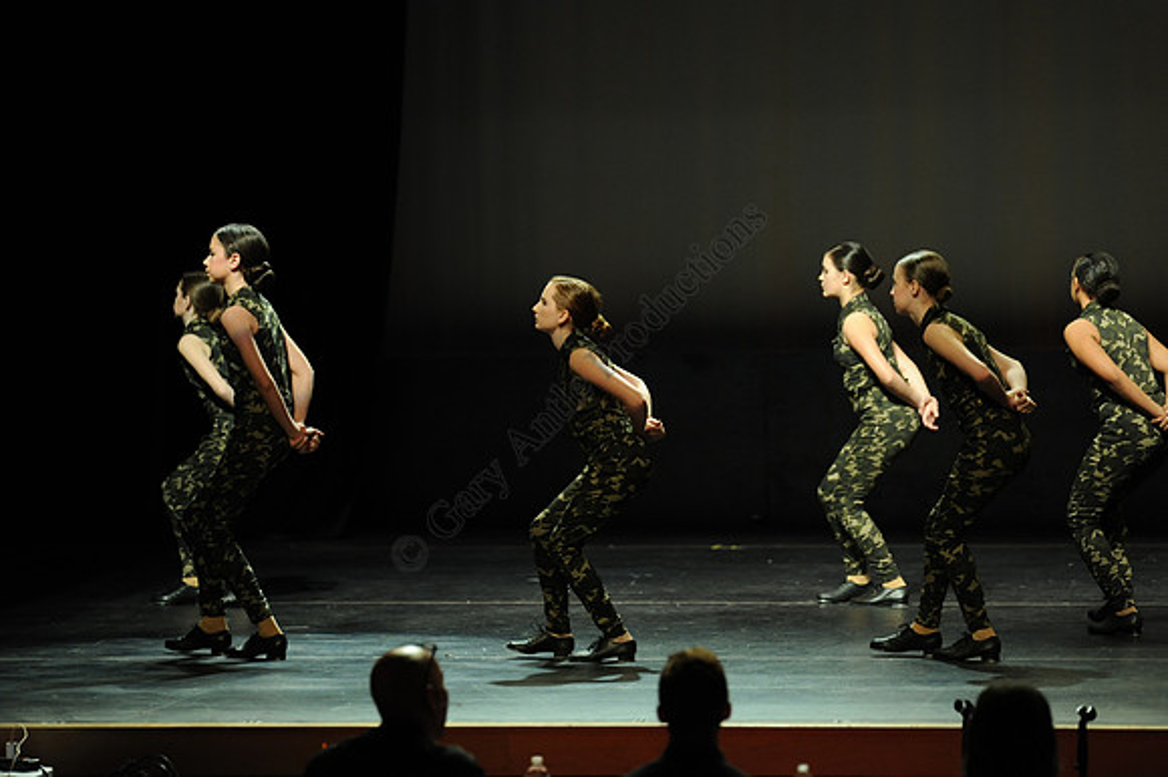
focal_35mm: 160
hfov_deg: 12.8
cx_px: 584
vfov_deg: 8.6
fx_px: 5188
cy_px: 388
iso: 2000
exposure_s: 1/320
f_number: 2.8
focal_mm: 160
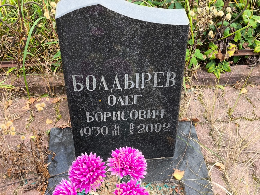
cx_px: 130
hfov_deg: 38.2
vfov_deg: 29.1
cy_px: 98
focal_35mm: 50
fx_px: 376
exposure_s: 1/169
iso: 50
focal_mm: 4.71
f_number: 1.7
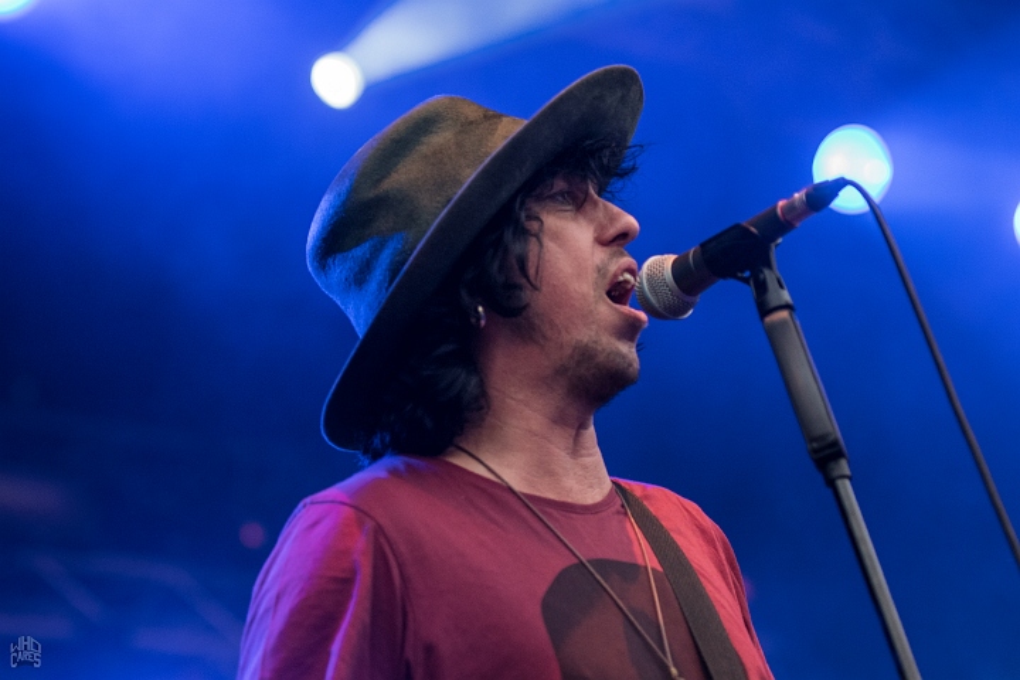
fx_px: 3910
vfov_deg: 9.9
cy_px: 340
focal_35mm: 138
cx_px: 510
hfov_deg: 14.9
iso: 1600
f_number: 2.8
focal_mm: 92
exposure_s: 1/160
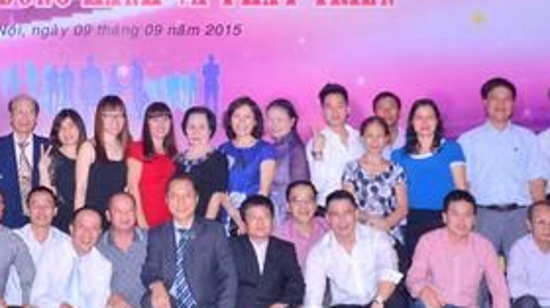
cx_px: 126
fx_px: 1226
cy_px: 67
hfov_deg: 24.9
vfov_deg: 14.3
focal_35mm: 84
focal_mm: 25
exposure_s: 1/125
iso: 320
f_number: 6.3
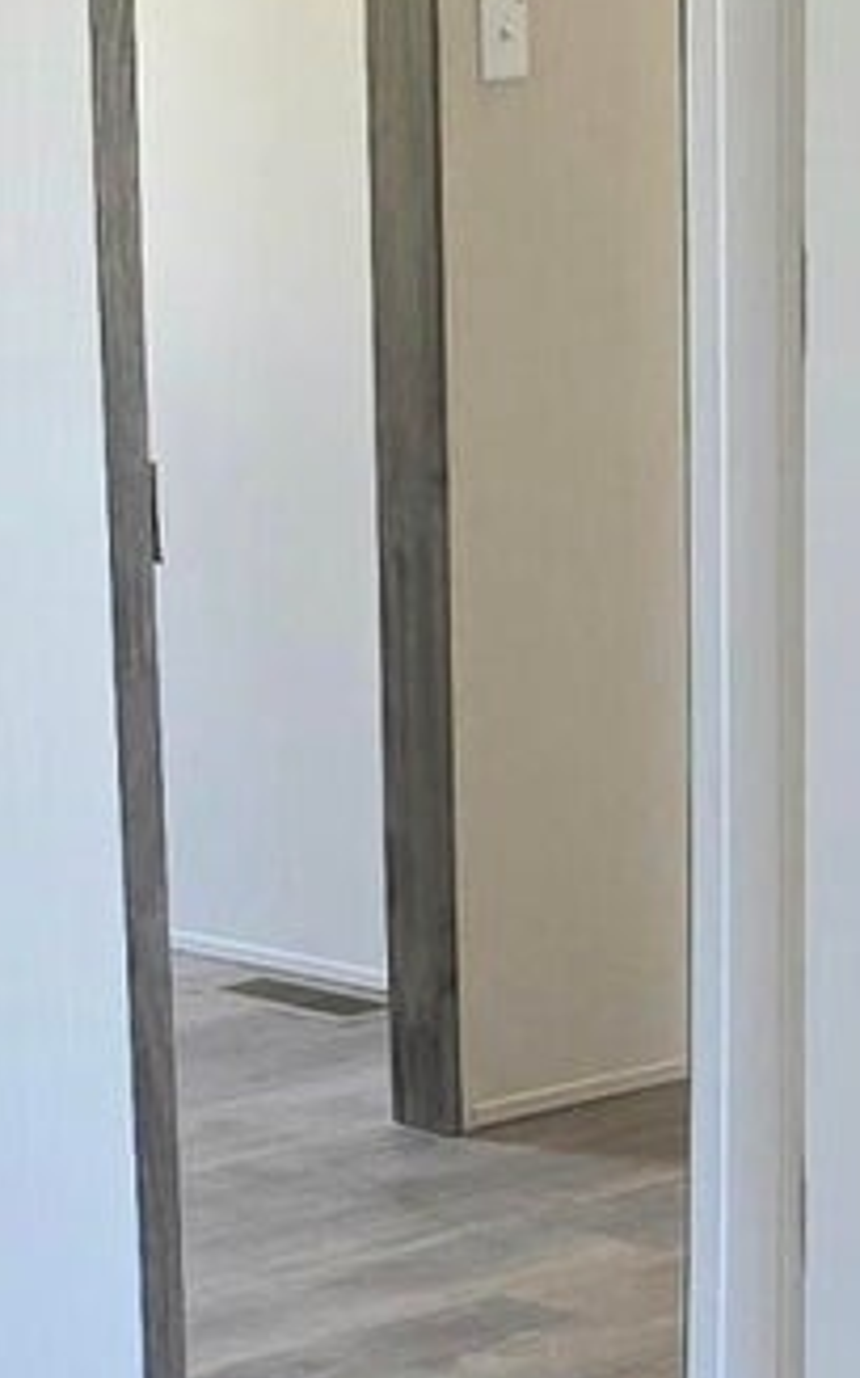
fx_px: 5970
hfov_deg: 8.2
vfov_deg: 13.0
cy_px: 1424
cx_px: 820
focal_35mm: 159
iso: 64
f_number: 1.7
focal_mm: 6.3
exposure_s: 1/60.2
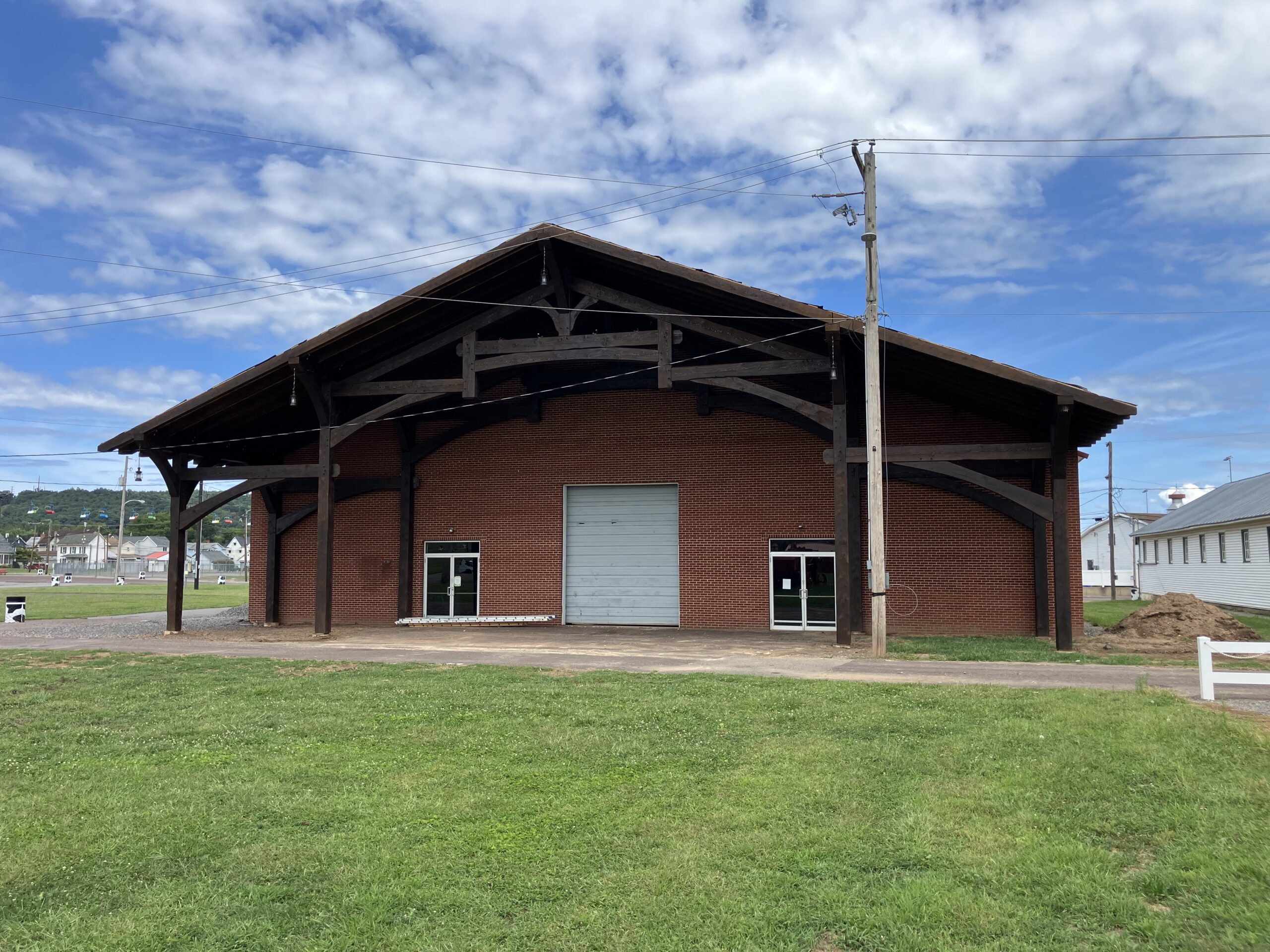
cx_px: 635
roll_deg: -2.0
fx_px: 1027
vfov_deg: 49.7
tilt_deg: +8.7
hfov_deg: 63.4
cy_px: 476
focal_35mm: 28
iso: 32
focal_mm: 3.99
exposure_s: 1/1350
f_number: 1.8
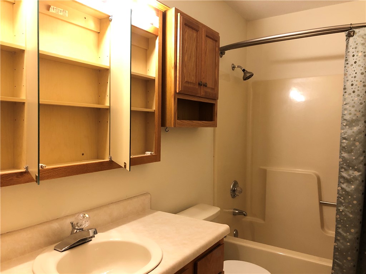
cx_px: 183
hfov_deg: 63.4
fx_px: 296
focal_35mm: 28
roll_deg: -0.4
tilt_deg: -1.0
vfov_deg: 49.7
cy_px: 137
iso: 80
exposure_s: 1/15
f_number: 1.8
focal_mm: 4
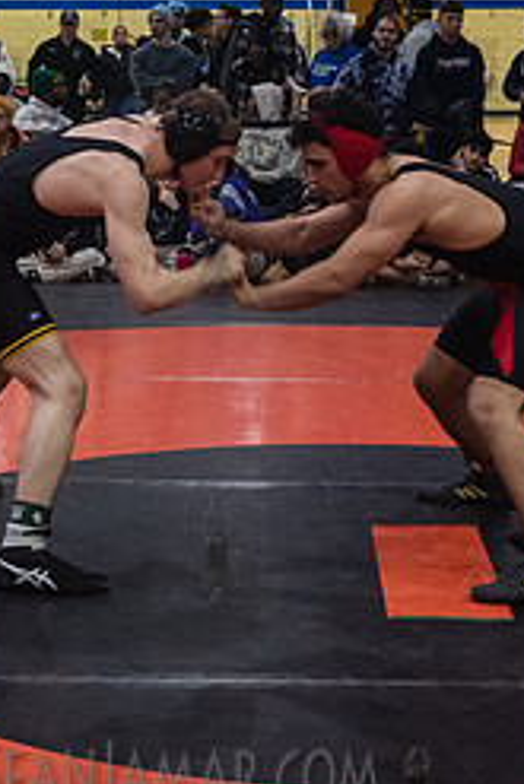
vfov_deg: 23.7
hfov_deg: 16.1
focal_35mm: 85
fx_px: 1853
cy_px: 236
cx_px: 216
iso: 4000
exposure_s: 1/200
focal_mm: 35
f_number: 5.6
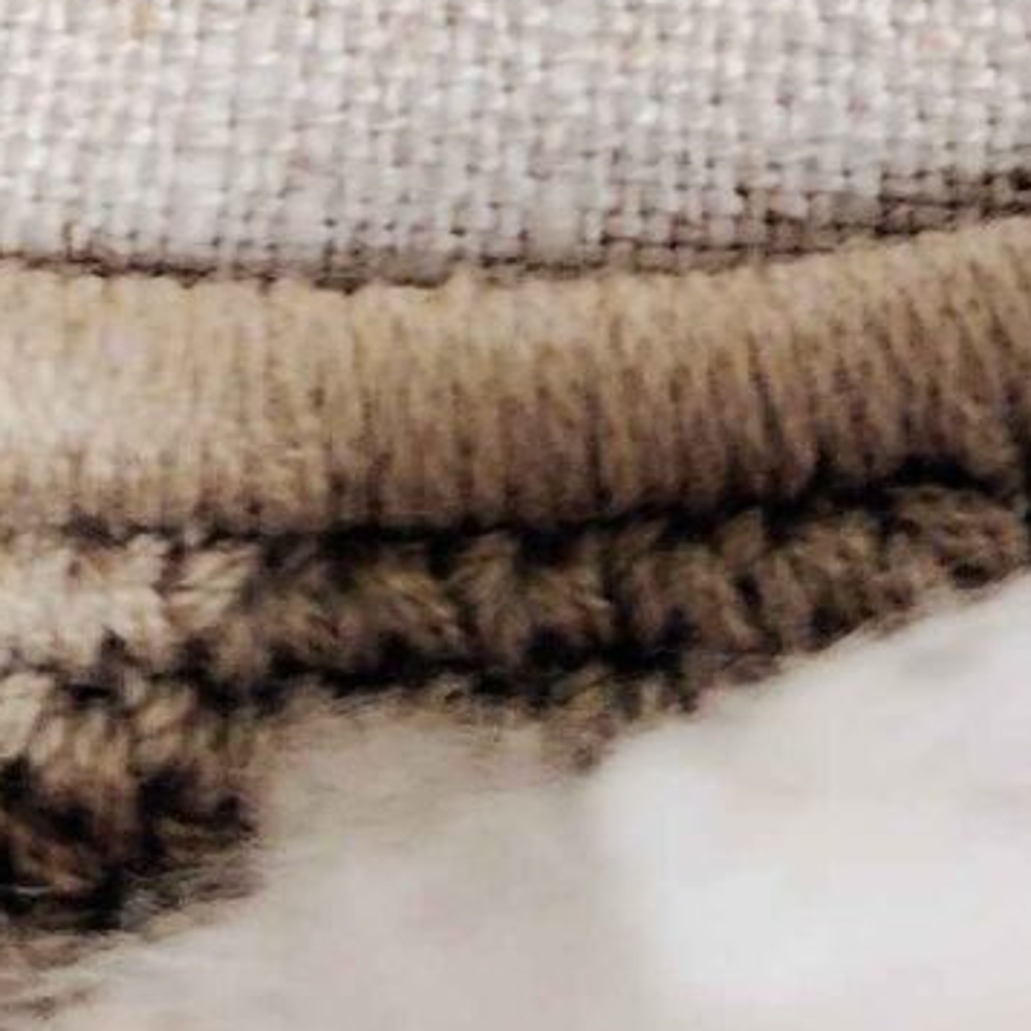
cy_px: -2123
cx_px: 170
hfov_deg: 11.4
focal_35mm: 152
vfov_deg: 9.1
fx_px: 5122
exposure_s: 1/50
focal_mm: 5.25
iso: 243
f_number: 1.75
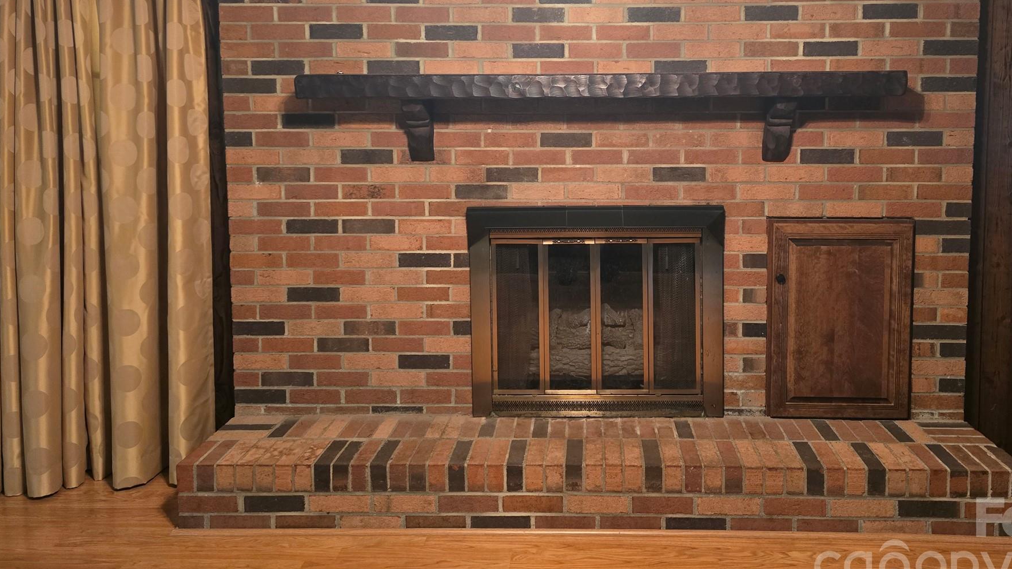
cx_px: 573
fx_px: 778
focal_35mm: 29
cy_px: 170
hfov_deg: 65.8
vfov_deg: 39.5
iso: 1000
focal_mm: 6.3
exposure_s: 1/60
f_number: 1.7
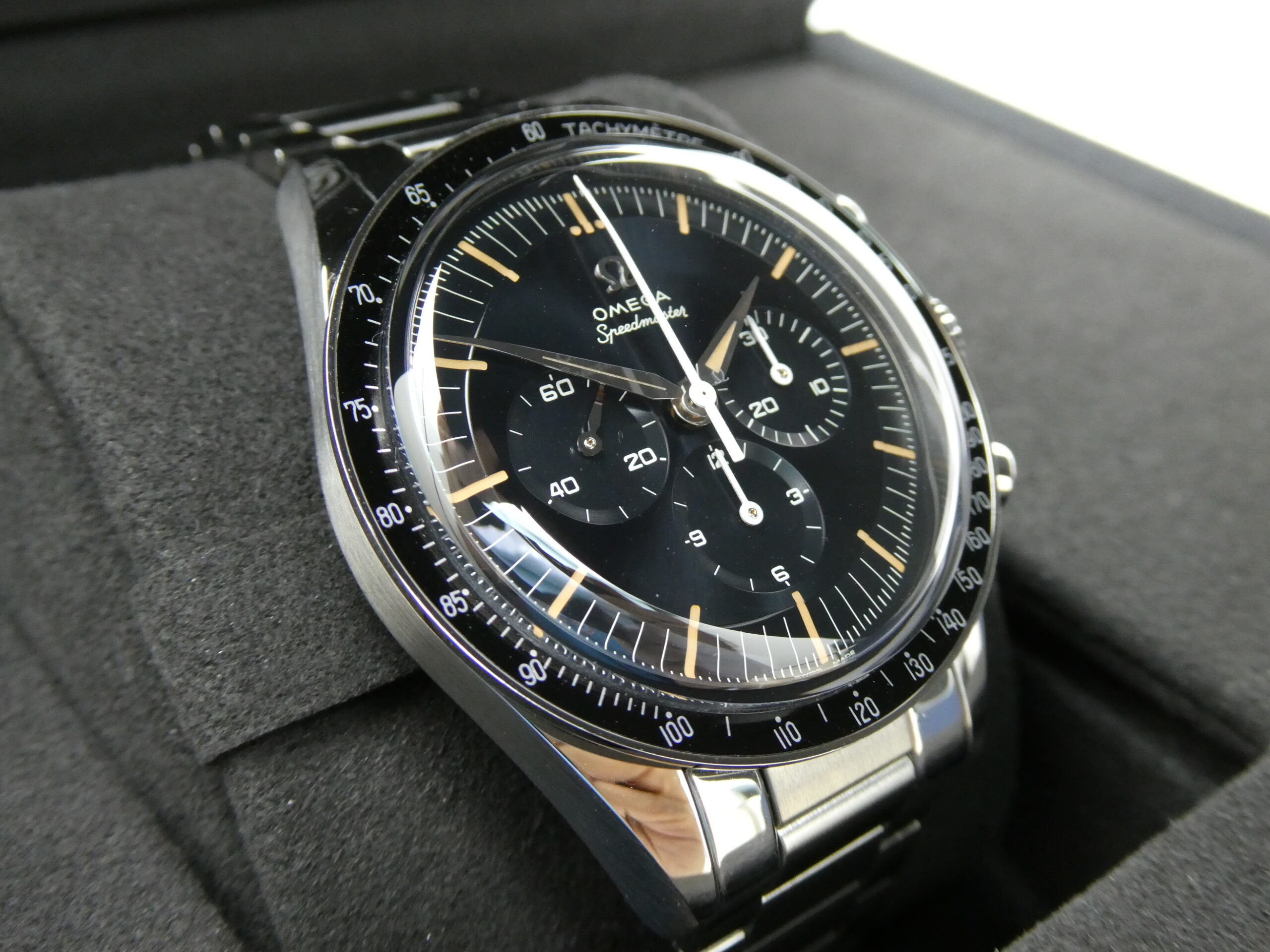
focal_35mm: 40
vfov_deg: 36.0
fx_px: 1468
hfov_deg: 46.8
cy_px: 476
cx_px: 635
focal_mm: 7.2
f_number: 3.8
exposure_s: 1/80
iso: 640
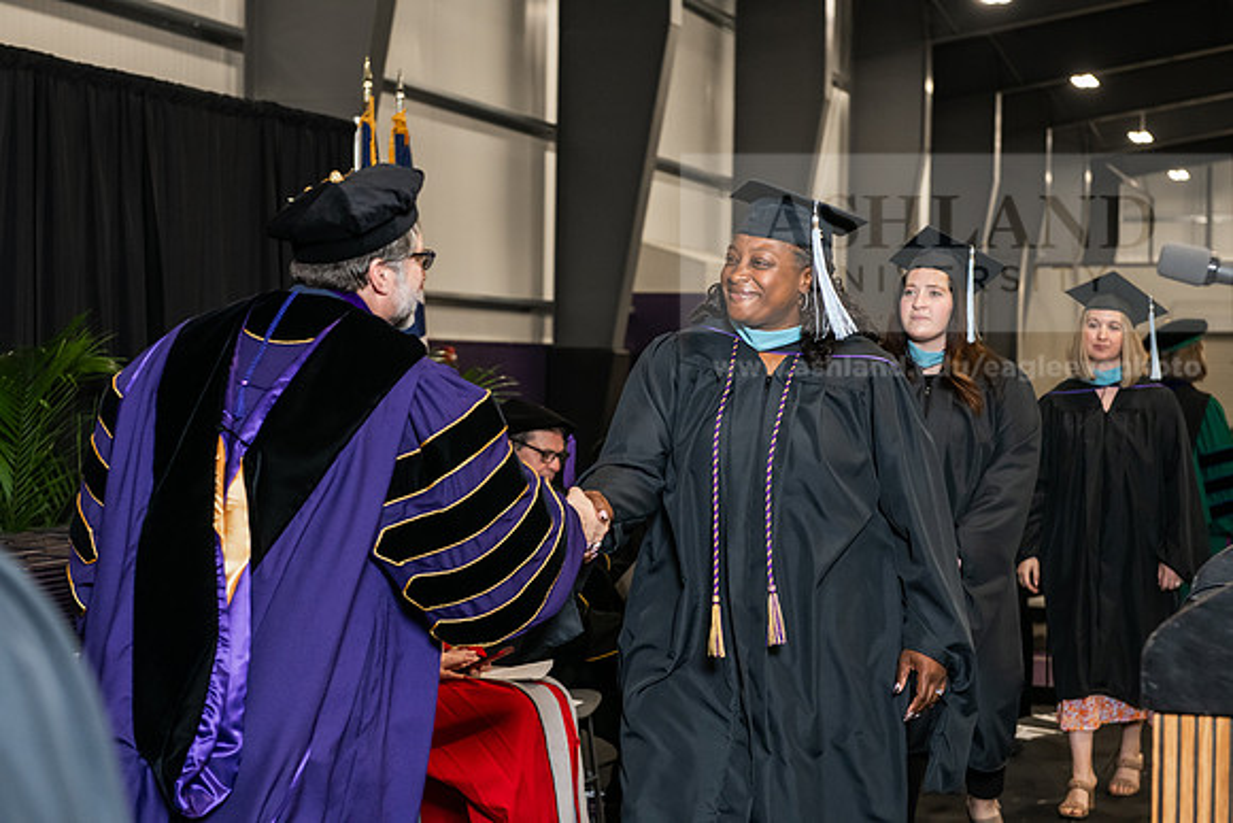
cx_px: 616
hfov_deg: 32.4
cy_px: 412
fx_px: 2124
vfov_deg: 21.9
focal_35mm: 62
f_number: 5
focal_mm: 62
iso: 2000
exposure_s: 1/200
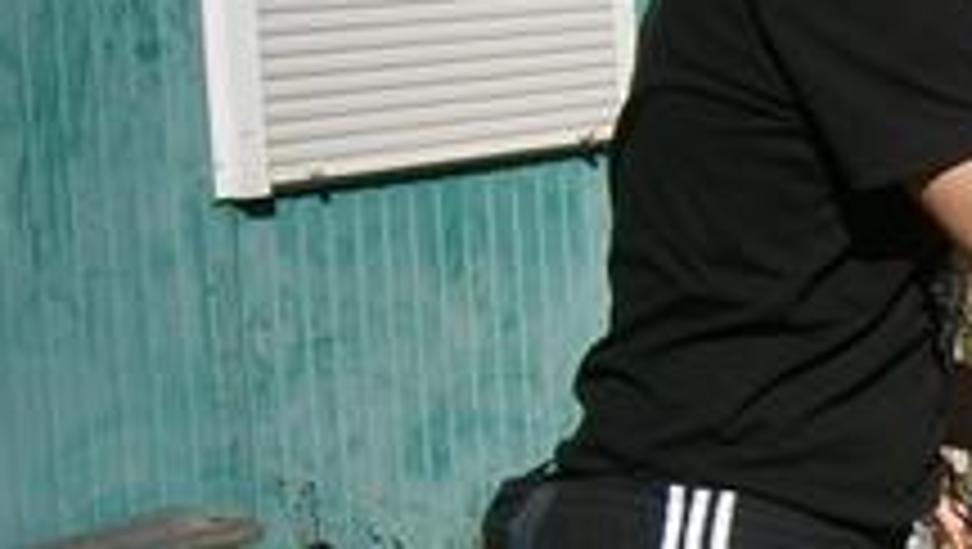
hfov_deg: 19.1
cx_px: 1390
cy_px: 122
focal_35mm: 100
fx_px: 2580
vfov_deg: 12.1
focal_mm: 5.5
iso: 80
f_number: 2.9
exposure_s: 1/2000
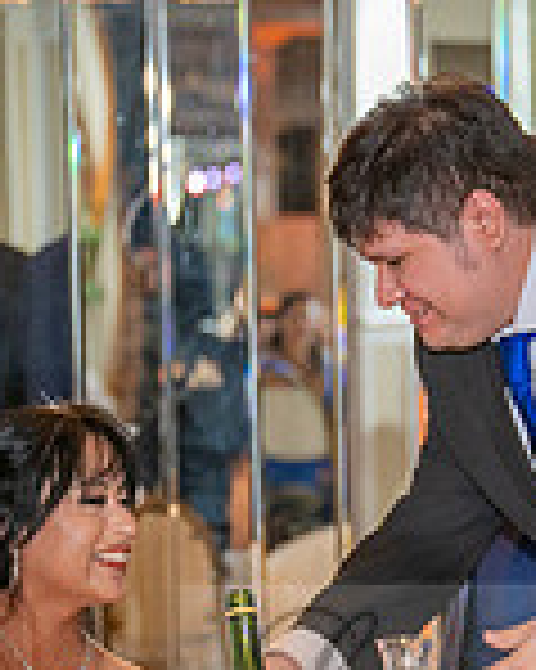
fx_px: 4506
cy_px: 690
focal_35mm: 227
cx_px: 572
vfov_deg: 8.5
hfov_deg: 6.8
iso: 640
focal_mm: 62
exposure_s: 1/160
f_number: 2.8
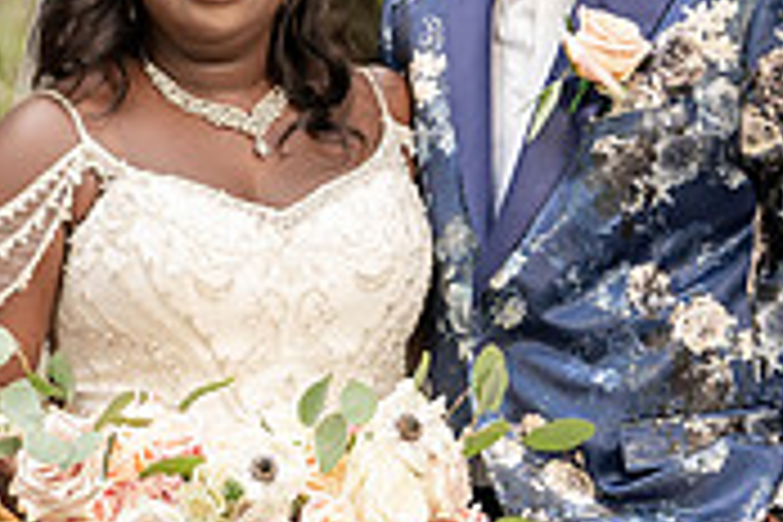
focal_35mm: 351
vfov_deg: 3.9
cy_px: 195
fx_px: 7634
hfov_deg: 5.9
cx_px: 238
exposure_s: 1/200
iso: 640
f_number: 4
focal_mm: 101
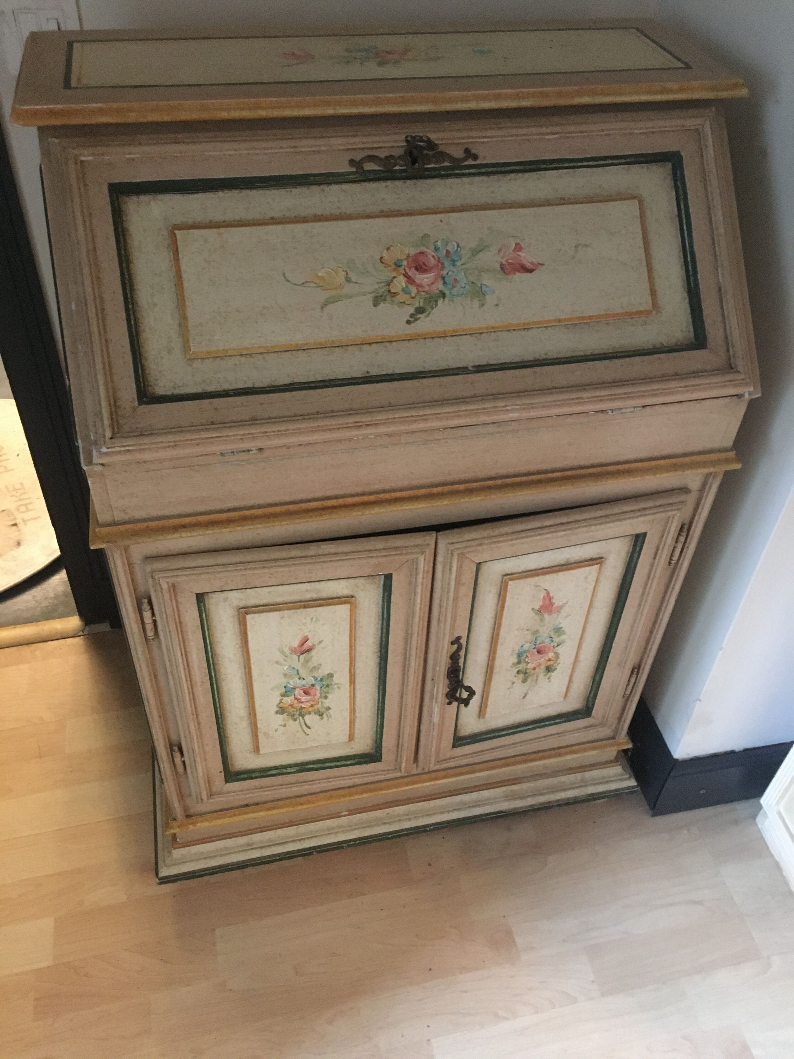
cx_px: 397
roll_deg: -4.3
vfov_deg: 61.7
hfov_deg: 48.2
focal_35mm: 29
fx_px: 887
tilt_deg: -42.1
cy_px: 530
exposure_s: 1/17
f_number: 2.2
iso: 400
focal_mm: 4.15
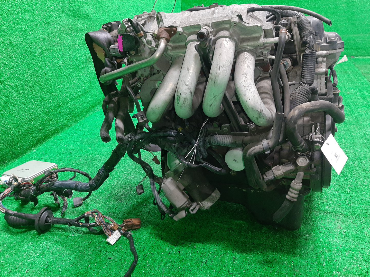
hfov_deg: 67.3
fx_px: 278
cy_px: 138
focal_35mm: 26
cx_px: 185
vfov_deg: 53.1
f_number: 1.7
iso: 182
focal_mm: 3.93
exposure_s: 1/33
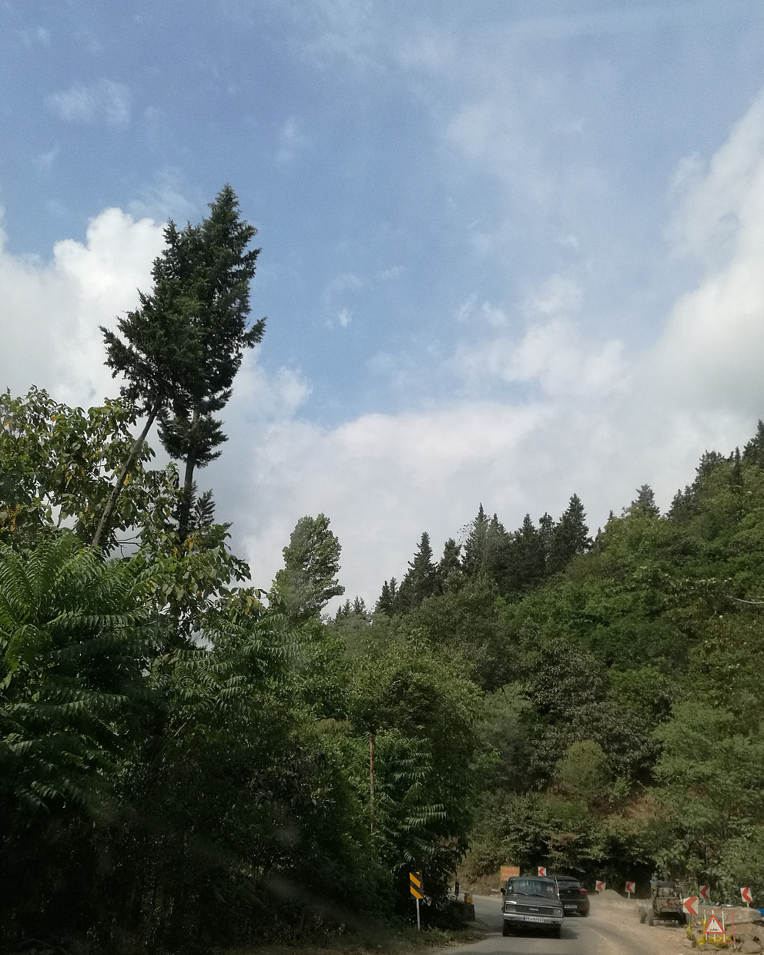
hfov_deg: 43.4
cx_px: 383
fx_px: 961
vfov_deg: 52.6
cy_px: 555
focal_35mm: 34
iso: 50
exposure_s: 1/1439
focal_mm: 4.04
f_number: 2
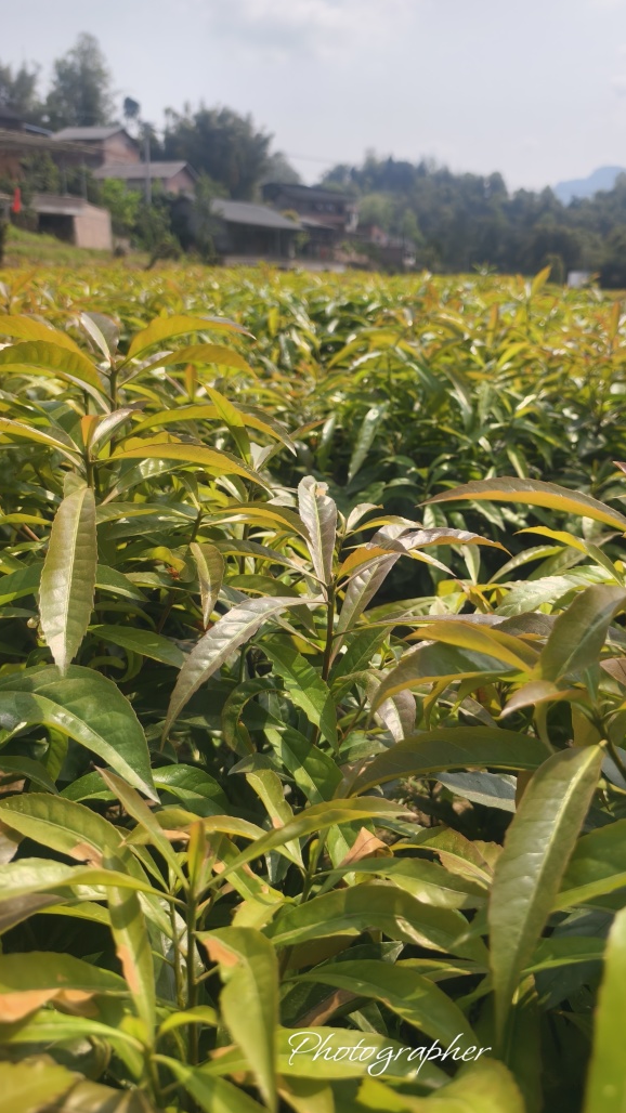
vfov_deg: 71.9
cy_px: 542
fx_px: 767
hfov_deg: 44.0
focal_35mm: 26
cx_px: 390
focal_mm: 5.6
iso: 72
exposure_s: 1/4425
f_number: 1.57
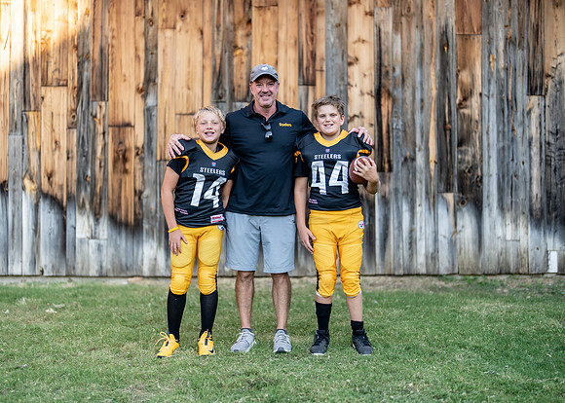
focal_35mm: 52
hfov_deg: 37.2
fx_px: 841
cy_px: 202
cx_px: 282
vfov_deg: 27.0
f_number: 1.2
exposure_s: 1/1250
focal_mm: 50
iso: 100
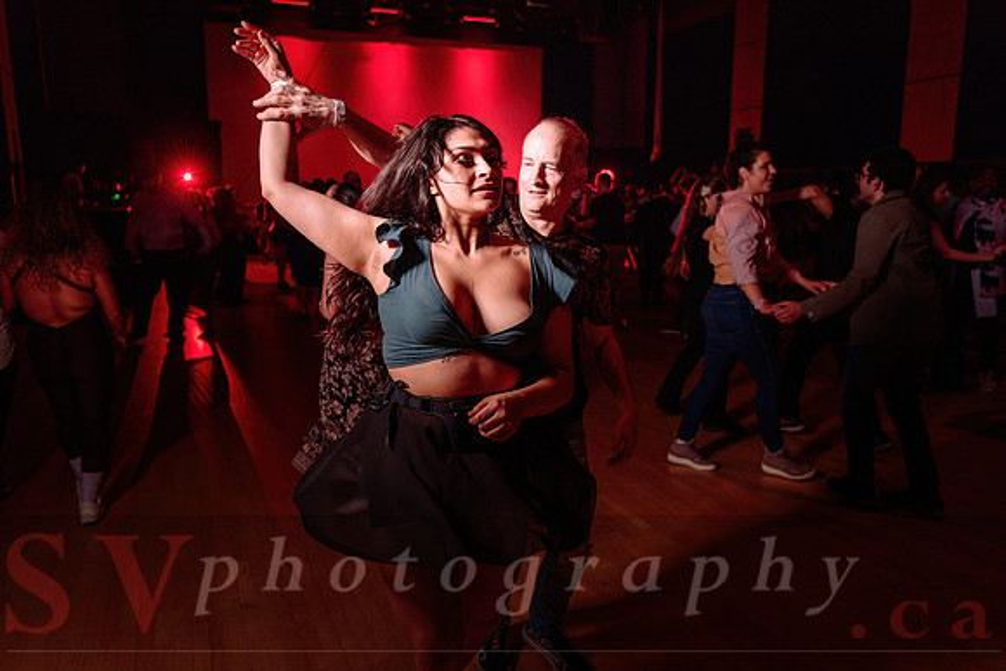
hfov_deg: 63.6
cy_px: 336
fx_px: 811
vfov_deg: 45.0
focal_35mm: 29
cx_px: 503
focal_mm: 29
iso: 1000
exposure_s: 1/160
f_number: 3.2
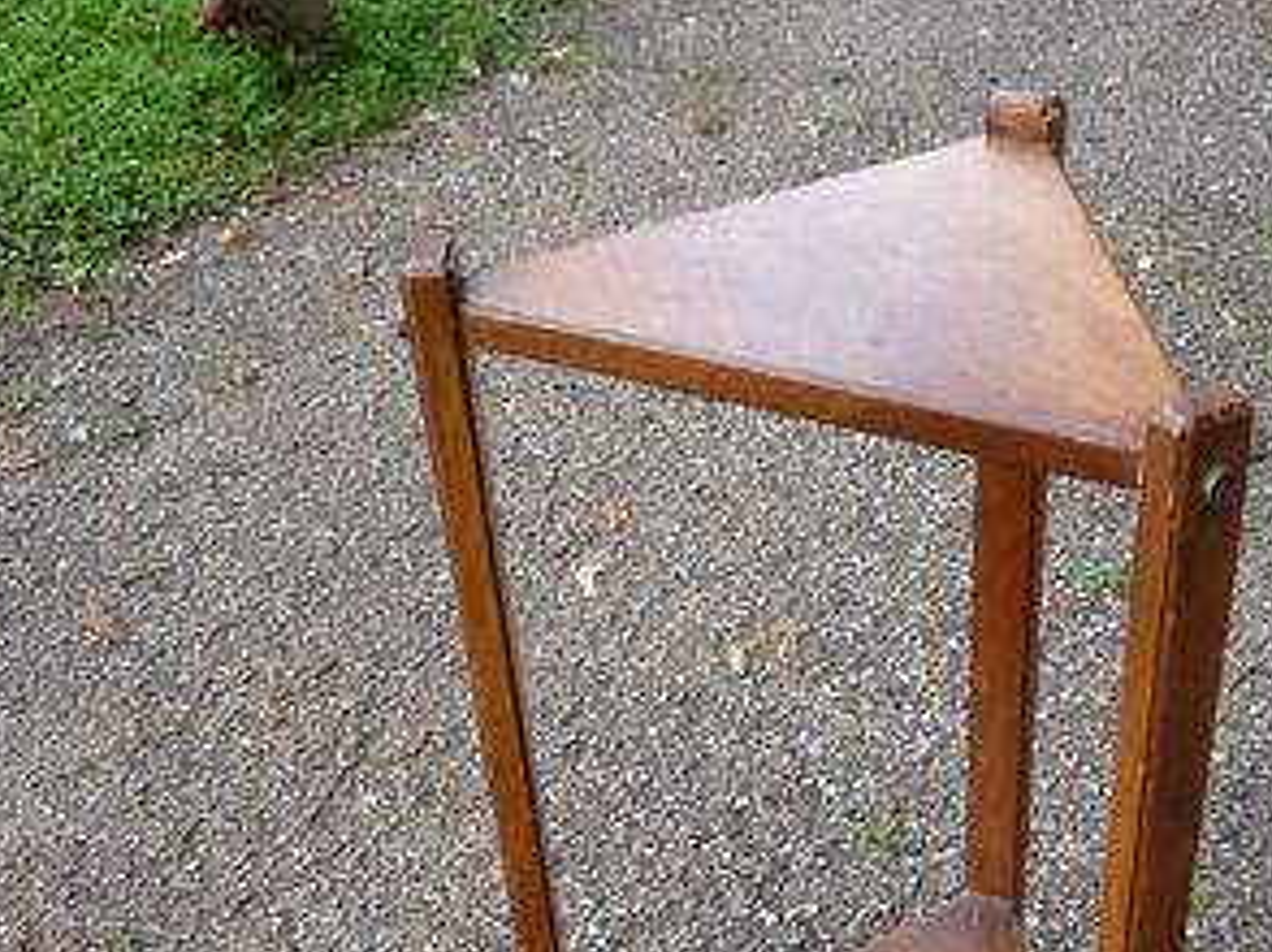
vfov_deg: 28.9
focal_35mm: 49
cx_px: 844
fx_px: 1799
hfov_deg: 38.5
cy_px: 775
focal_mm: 5.2
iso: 100
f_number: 3.3
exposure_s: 1/100
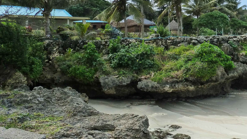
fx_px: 262
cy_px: 42
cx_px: 162
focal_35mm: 40
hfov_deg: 49.7
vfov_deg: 29.4
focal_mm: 4.1
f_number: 4.5
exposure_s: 1/500
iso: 200
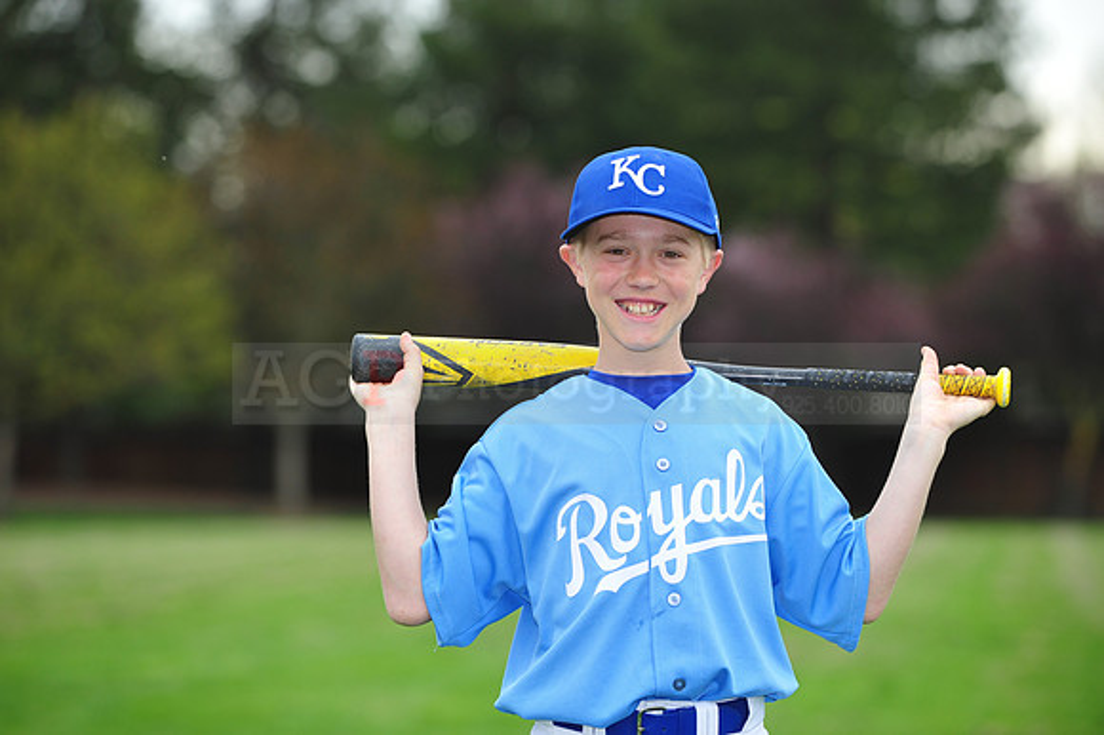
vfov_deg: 7.8
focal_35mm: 175
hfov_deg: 11.8
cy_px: 368
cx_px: 552
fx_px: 5363
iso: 400
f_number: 5
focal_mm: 175
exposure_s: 1/500
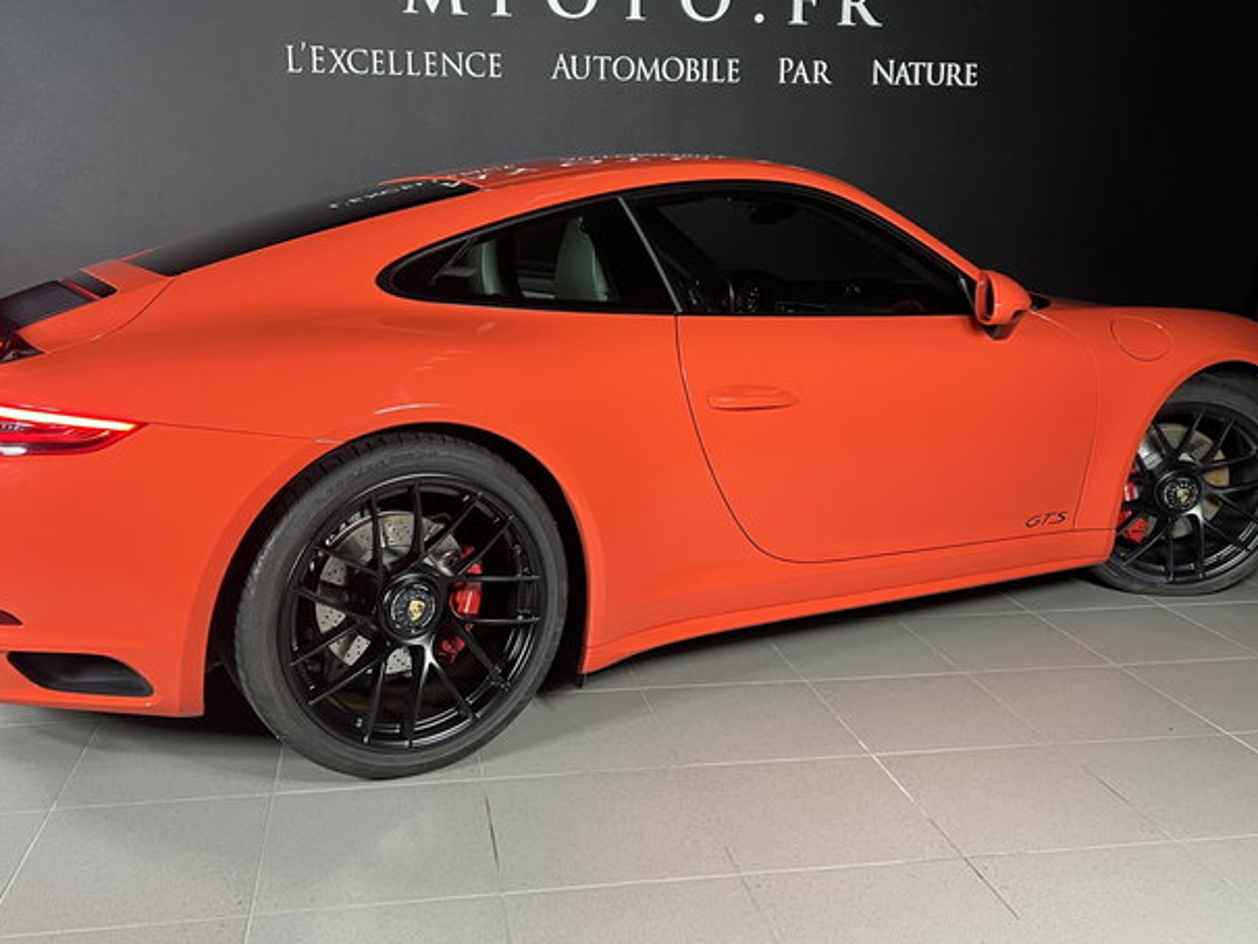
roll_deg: -0.1
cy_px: 362
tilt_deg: -8.3
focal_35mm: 33
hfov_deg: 55.3
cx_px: 574
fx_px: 1200
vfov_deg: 42.7
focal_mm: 5.7
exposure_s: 1/50
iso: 400
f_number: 1.5
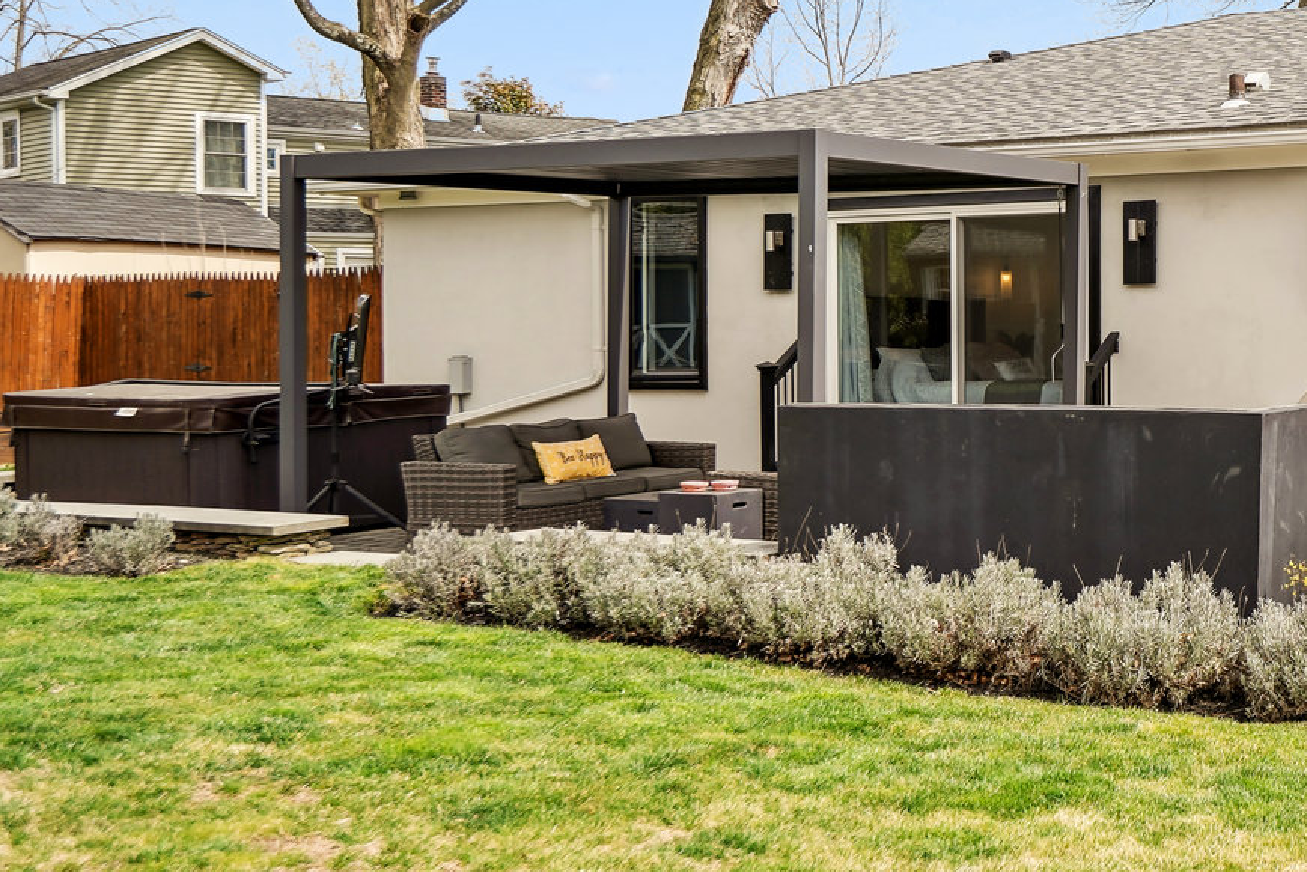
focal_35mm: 56
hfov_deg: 33.7
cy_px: 306
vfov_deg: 24.1
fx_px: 2033
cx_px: 1185
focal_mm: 27
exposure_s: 1/1000
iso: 200
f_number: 4
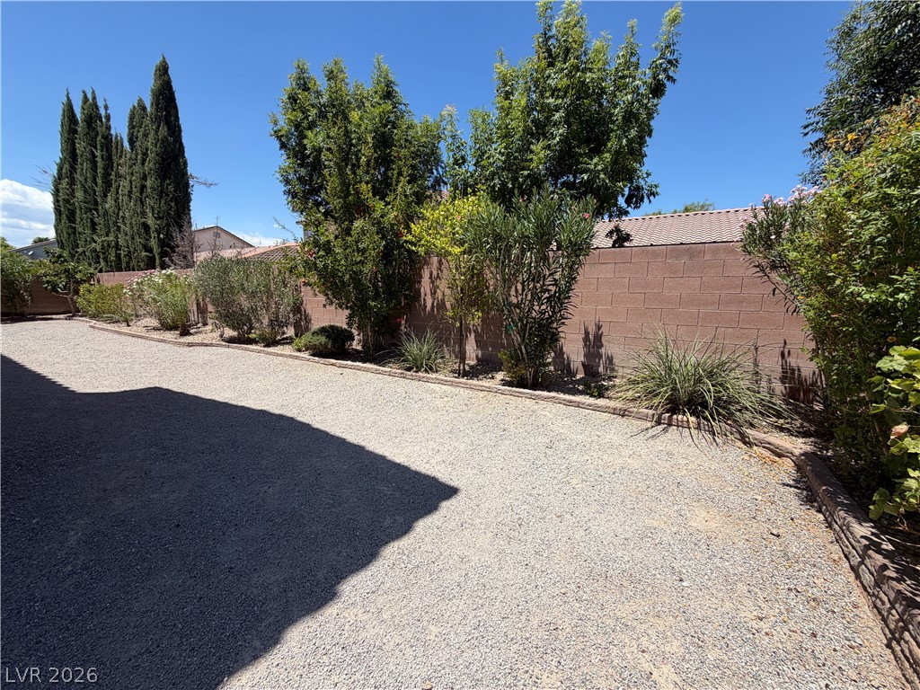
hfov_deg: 102.1
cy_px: 345
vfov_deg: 85.7
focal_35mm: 14
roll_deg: -1.7
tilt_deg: -6.8
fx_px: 372
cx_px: 460
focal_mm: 2.22
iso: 20
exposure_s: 1/901
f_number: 2.2
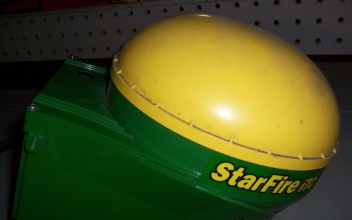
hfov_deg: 54.0
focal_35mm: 36
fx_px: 345
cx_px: 180
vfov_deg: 35.2
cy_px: 129
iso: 140
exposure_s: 1/60
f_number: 2.8
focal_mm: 5.5
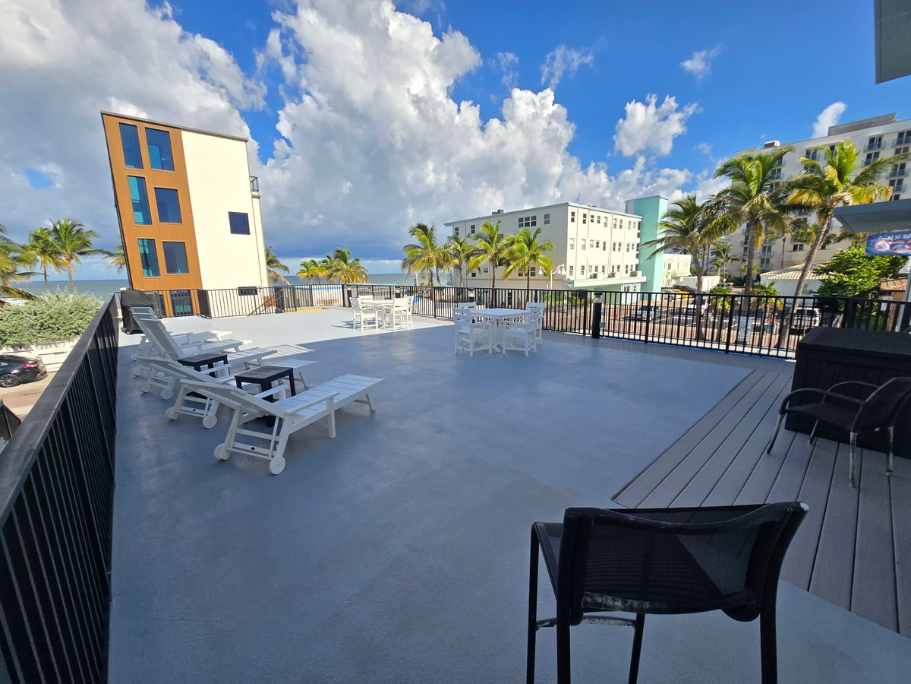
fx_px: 342
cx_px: 456
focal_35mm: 13
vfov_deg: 89.9
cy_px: 342
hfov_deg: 106.2
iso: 50
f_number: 2.2
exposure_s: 1/2657
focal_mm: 2.2
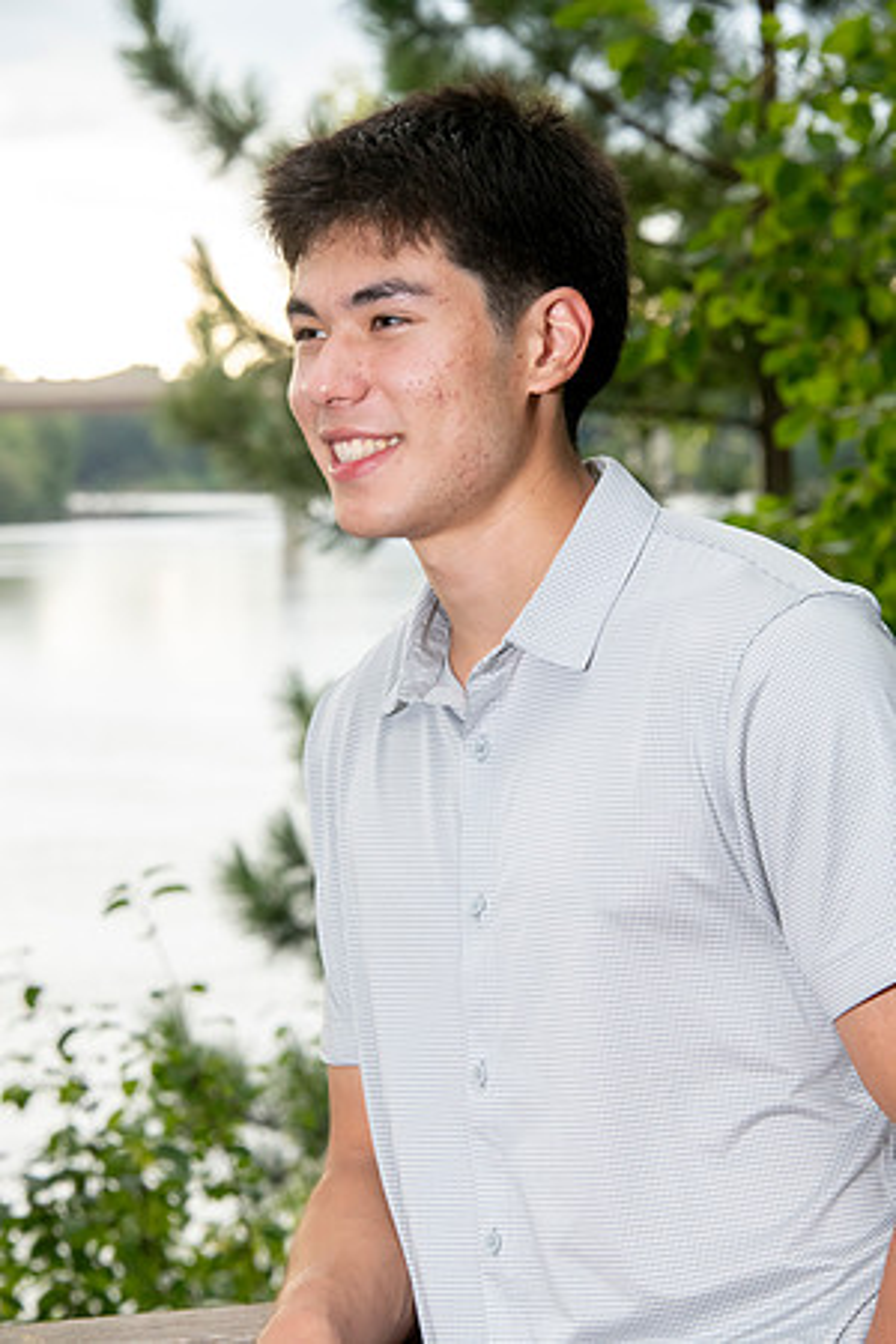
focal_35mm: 135
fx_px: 5040
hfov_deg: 10.2
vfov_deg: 15.2
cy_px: 672
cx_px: 448
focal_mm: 135
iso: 2000
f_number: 10
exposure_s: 1/160
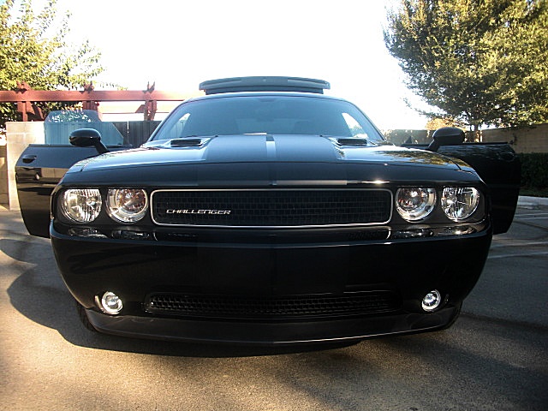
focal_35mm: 36
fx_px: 570
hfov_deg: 51.4
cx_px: 274
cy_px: 206
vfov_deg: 39.7
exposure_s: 1/125
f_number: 2.8
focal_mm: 6.3
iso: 50
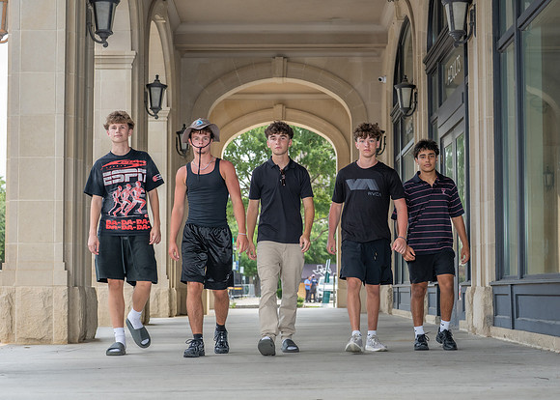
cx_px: 288
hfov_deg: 28.5
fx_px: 1104
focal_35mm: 69
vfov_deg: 20.5
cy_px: 221
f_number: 3.2
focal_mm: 50
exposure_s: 1/400
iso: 250
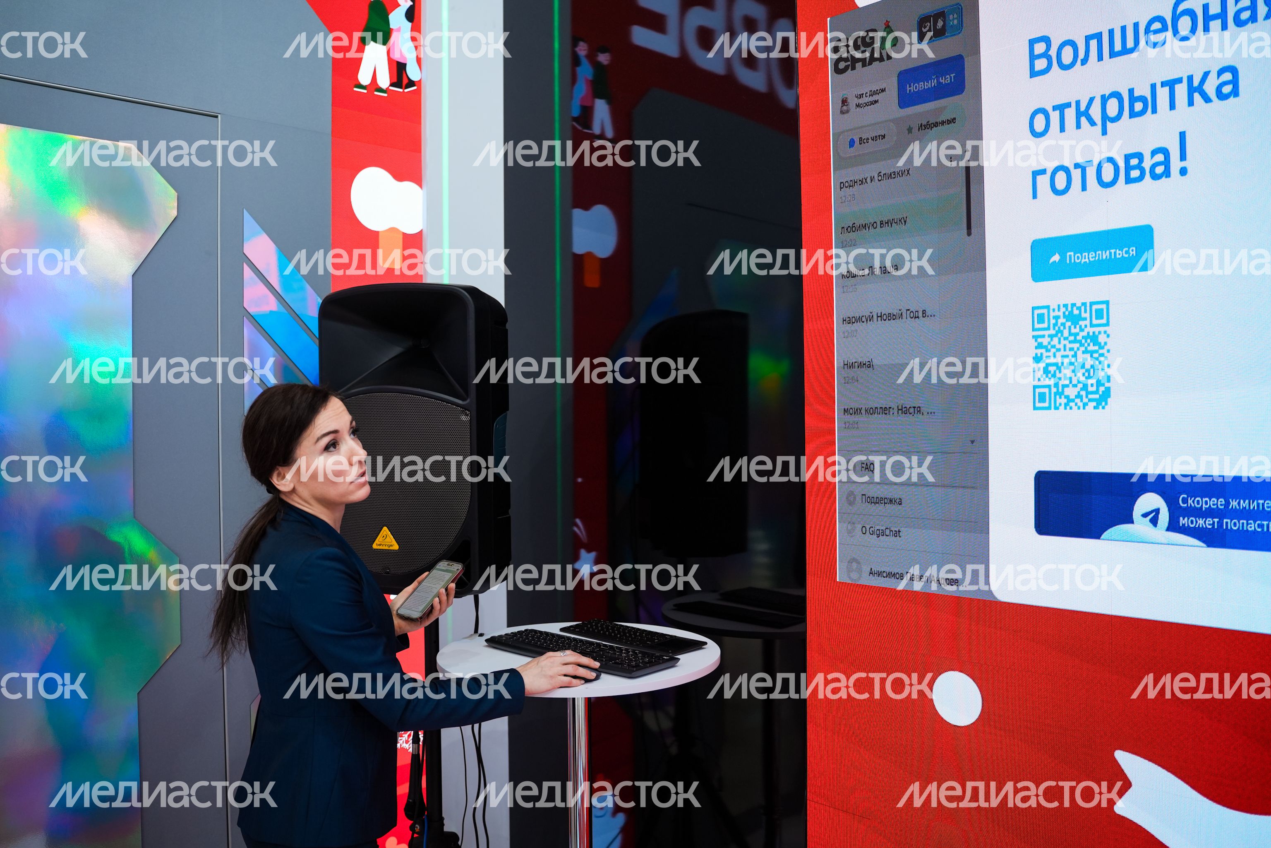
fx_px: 988
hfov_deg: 65.5
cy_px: 424
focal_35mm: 28
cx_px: 636
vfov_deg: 46.4
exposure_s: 1/400
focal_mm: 28
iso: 800
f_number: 2.8
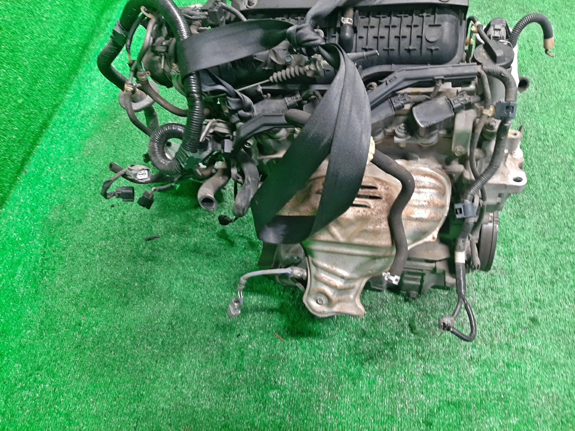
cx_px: 288
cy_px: 216
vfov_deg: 53.1
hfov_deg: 67.3
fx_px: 432
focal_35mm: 26
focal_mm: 3.93
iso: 190
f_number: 1.7
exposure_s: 1/33
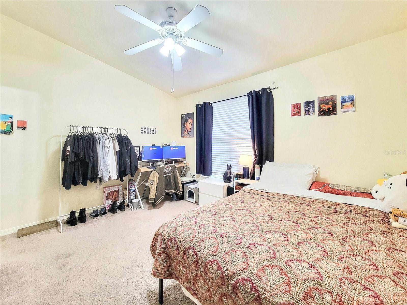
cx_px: 204
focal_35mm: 13
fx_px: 153
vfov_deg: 89.9
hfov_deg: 106.2
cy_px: 152
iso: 400
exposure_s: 1/60.2
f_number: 2.2
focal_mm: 2.2
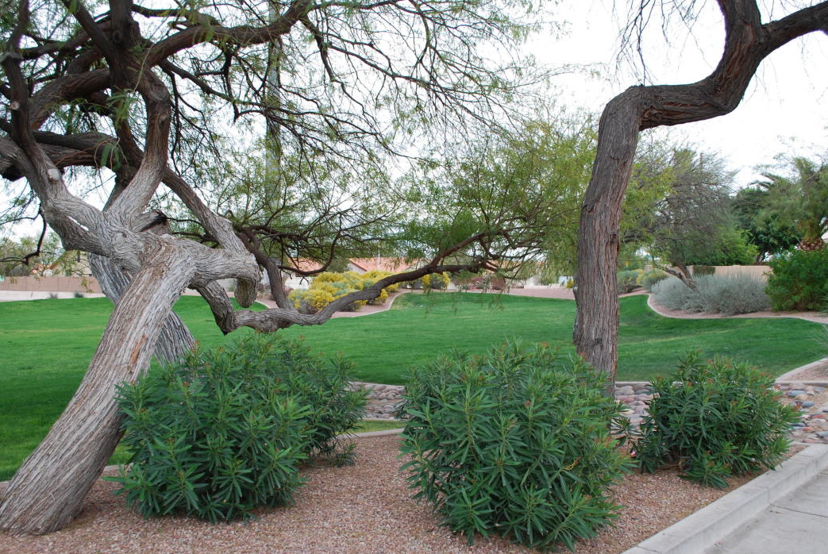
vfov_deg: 40.1
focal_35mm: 33
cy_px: 283
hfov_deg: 57.2
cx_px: 419
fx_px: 760
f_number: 5.6
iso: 180
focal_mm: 20
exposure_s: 1/125
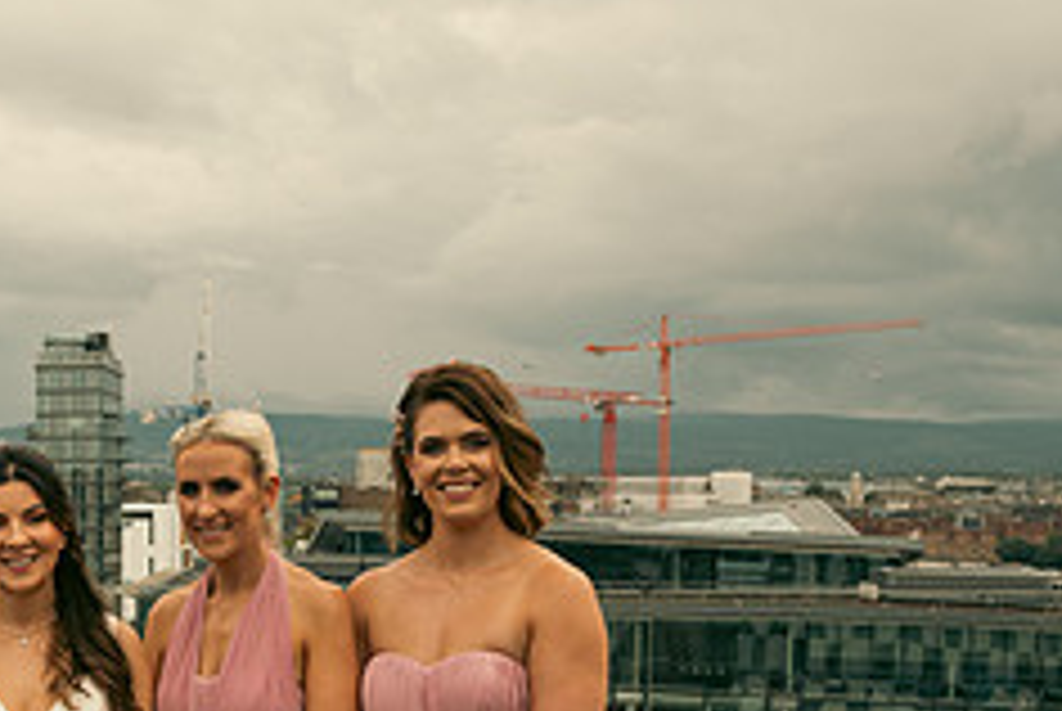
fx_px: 1772
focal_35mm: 60
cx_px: 27
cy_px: 682
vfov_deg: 22.0
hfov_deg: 31.2
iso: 160
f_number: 6.3
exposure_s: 1/250
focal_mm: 24
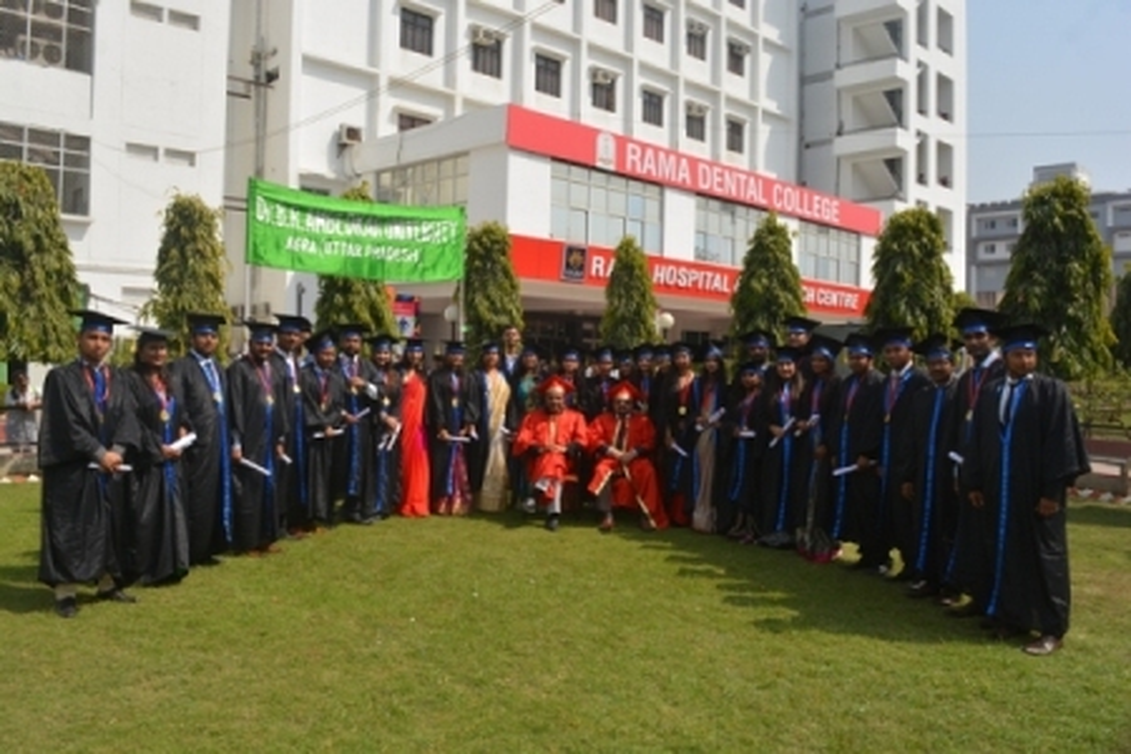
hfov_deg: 61.9
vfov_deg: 43.6
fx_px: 942
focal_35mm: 30
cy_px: 377
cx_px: 566
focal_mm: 20
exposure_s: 1/200
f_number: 9
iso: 100
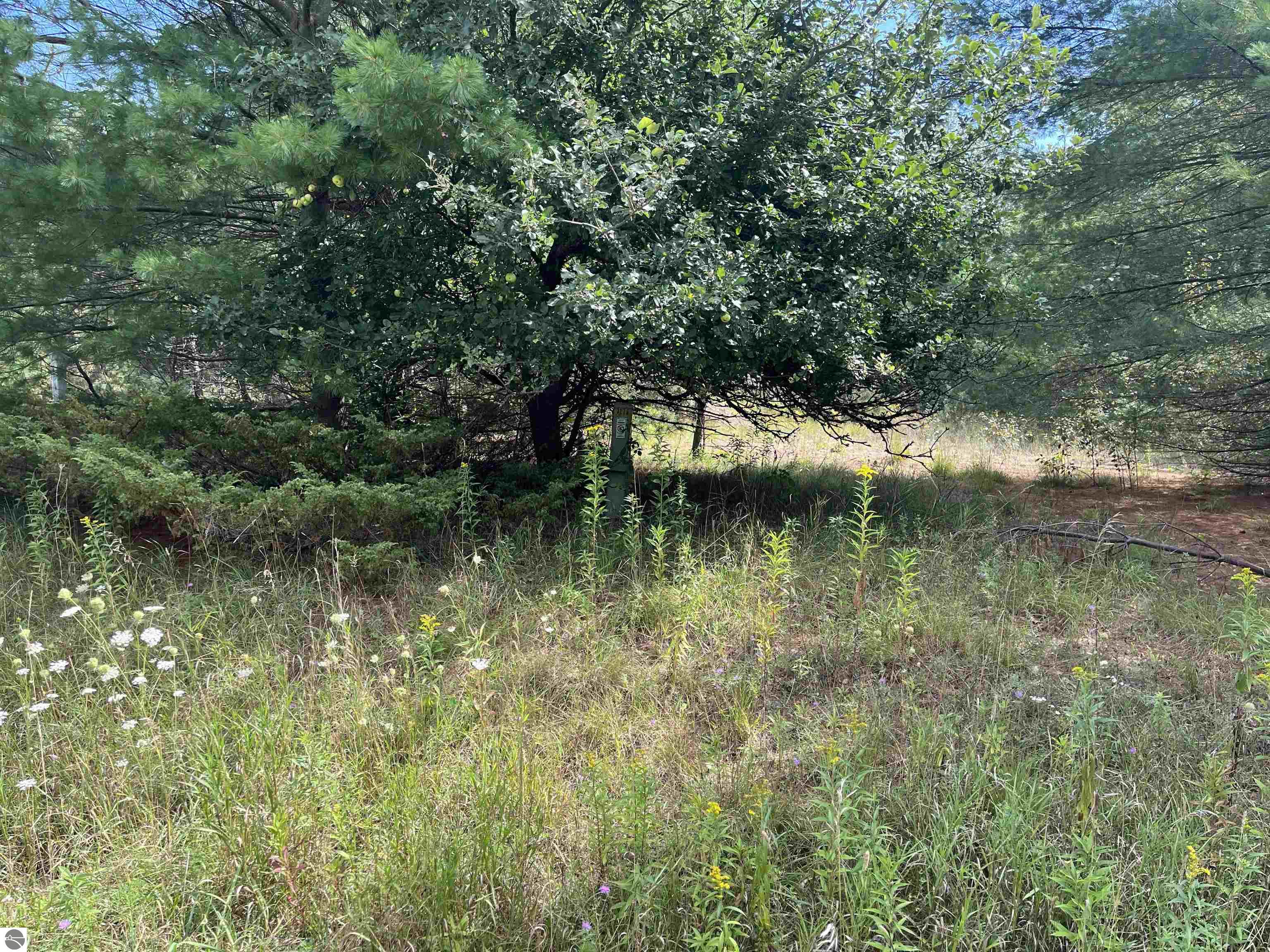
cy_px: 476
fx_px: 954
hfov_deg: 67.3
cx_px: 635
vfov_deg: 53.1
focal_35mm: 26
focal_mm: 5.1
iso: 50
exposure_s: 1/532
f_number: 1.6
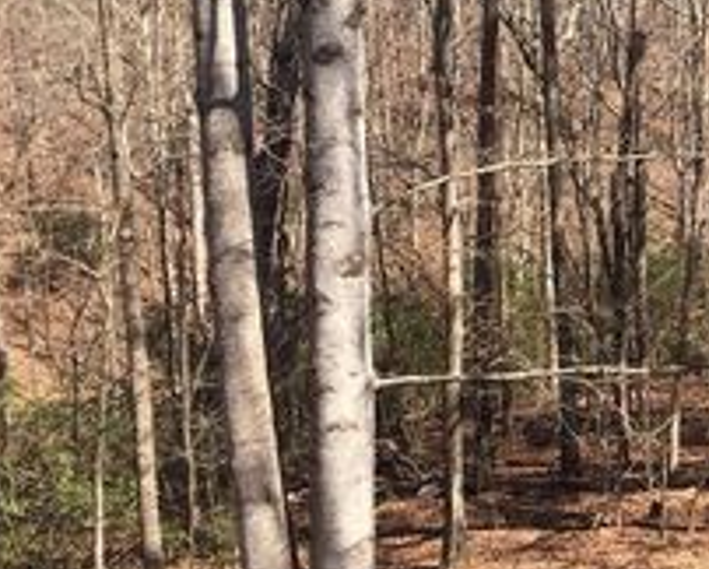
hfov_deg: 25.1
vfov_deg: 21.9
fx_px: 1470
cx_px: 793
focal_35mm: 70
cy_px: 272
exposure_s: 1/484
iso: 25
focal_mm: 4.15
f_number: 2.2
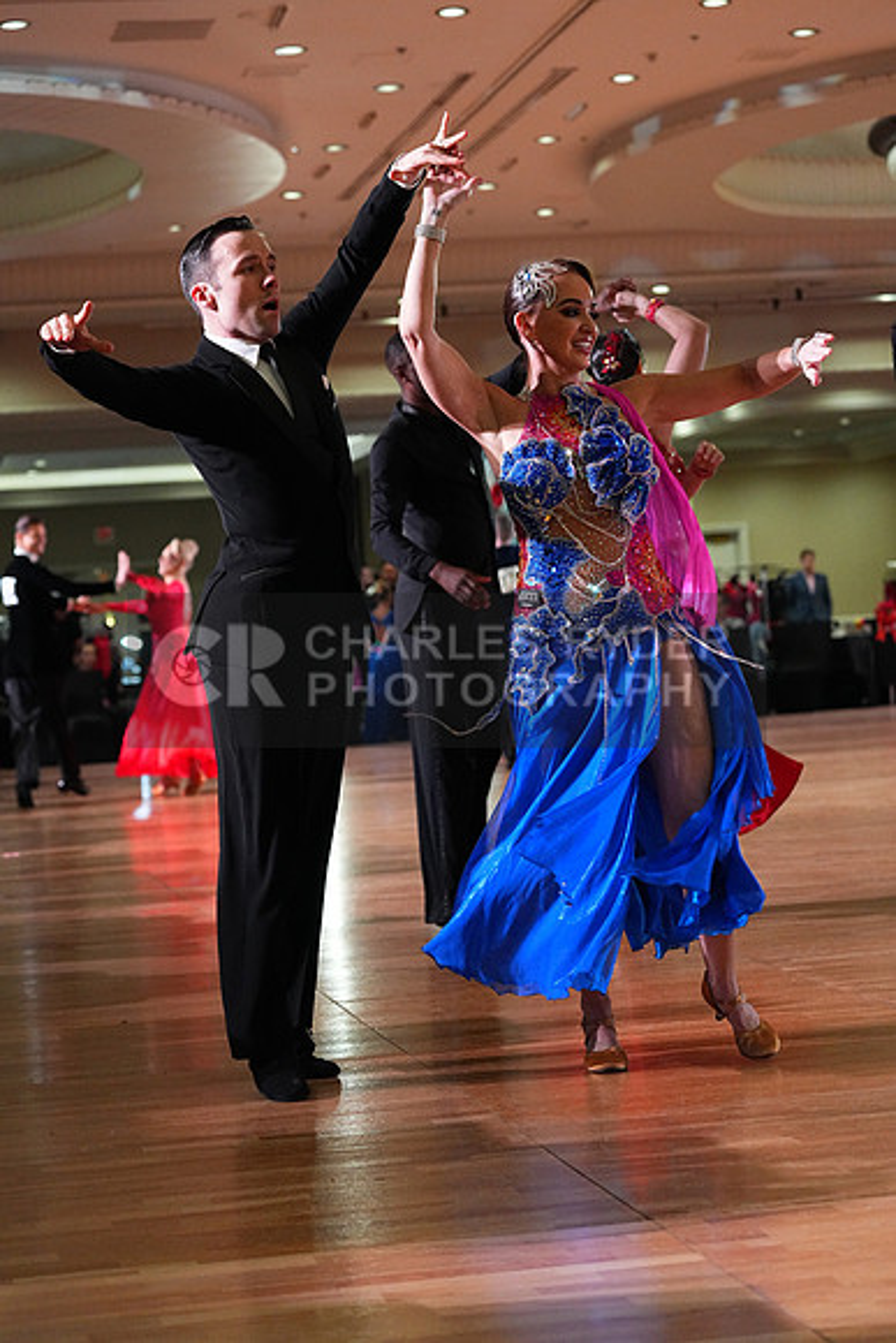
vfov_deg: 24.5
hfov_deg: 16.5
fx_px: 3097
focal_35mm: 83
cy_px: 672
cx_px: 448
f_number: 4.5
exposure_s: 1/400
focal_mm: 83
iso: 6400
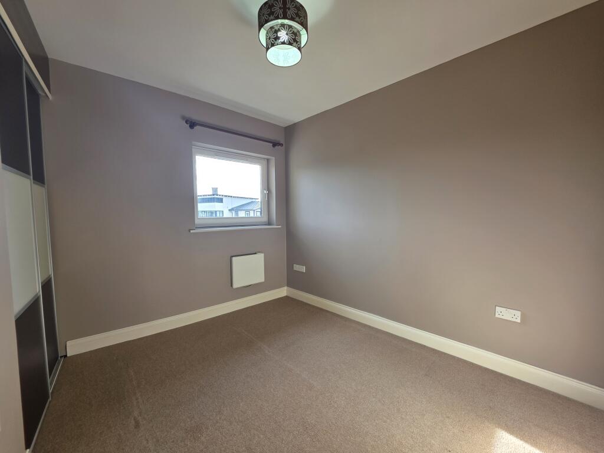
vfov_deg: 89.9
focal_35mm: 13
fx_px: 227
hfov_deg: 106.2
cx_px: 302
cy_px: 226
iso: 32
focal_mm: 2.2
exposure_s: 1/100
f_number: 1.9
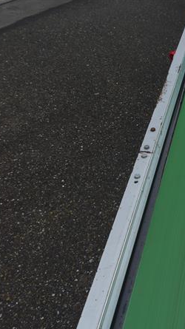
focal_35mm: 47
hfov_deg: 23.1
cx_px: 226
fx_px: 410
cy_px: 175
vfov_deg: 43.7
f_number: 5.6
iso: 160
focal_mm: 15
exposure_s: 1/250
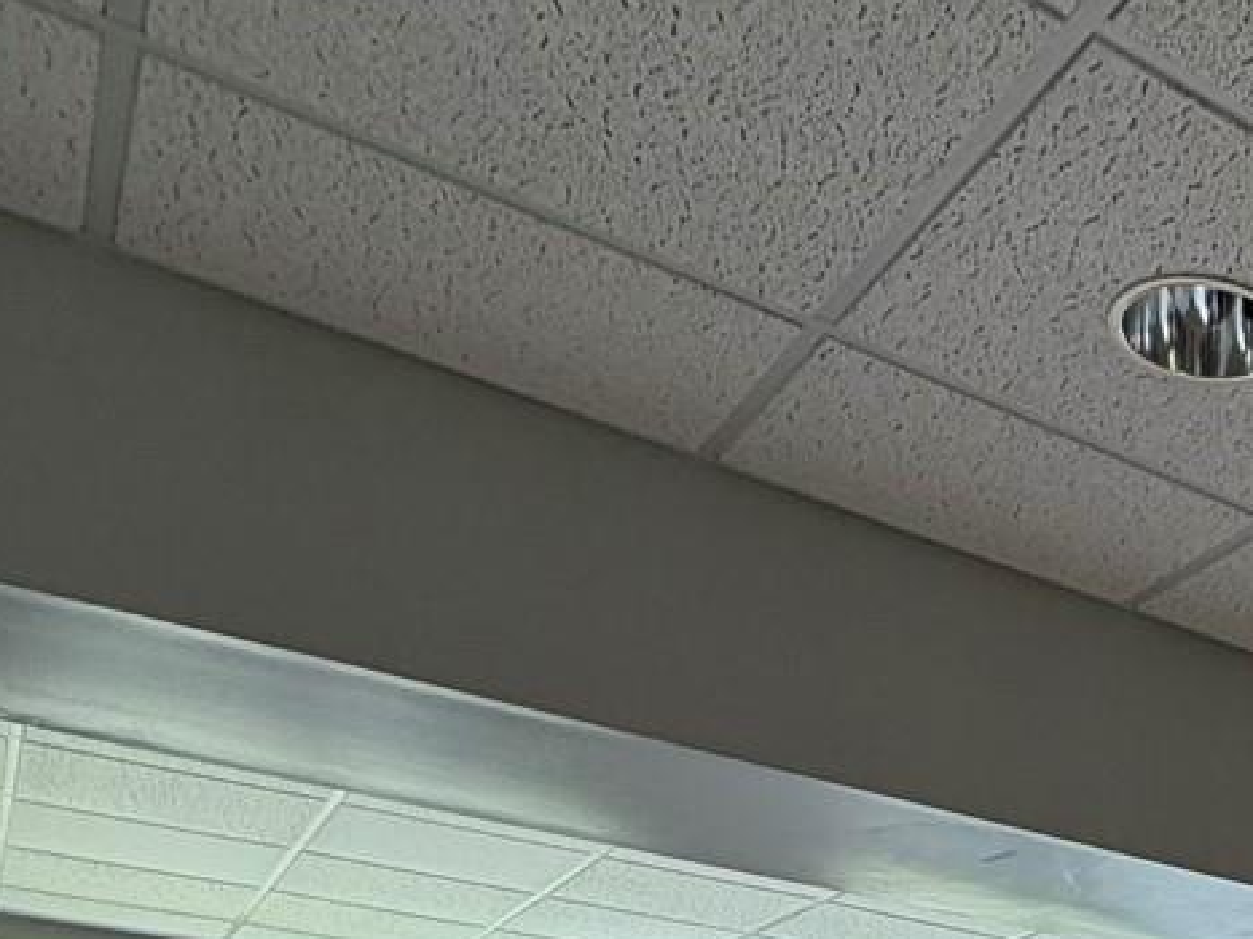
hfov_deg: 32.9
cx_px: 1489
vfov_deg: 22.3
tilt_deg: -6.8
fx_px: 1737
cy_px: 1556
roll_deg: -1.9
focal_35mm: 48
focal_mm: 2.22
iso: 125
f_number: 2.2
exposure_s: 1/120
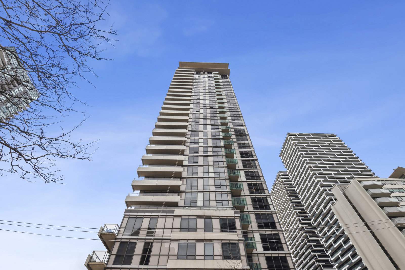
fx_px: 180
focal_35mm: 16
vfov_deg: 73.6
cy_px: 135
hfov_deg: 96.8
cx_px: 202
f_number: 8
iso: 250
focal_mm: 16
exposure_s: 1/500
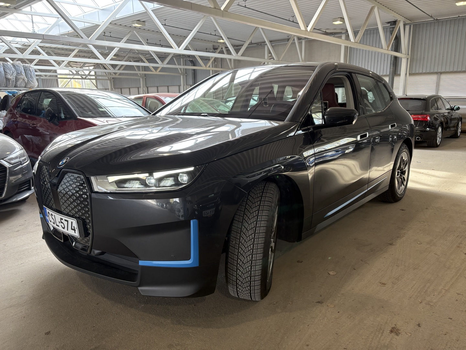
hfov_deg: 67.3
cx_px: 233
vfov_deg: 53.1
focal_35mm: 26
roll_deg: +0.6
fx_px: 350
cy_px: 175
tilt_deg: -12.9
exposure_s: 1/100
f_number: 1.6
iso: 100
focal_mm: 5.96
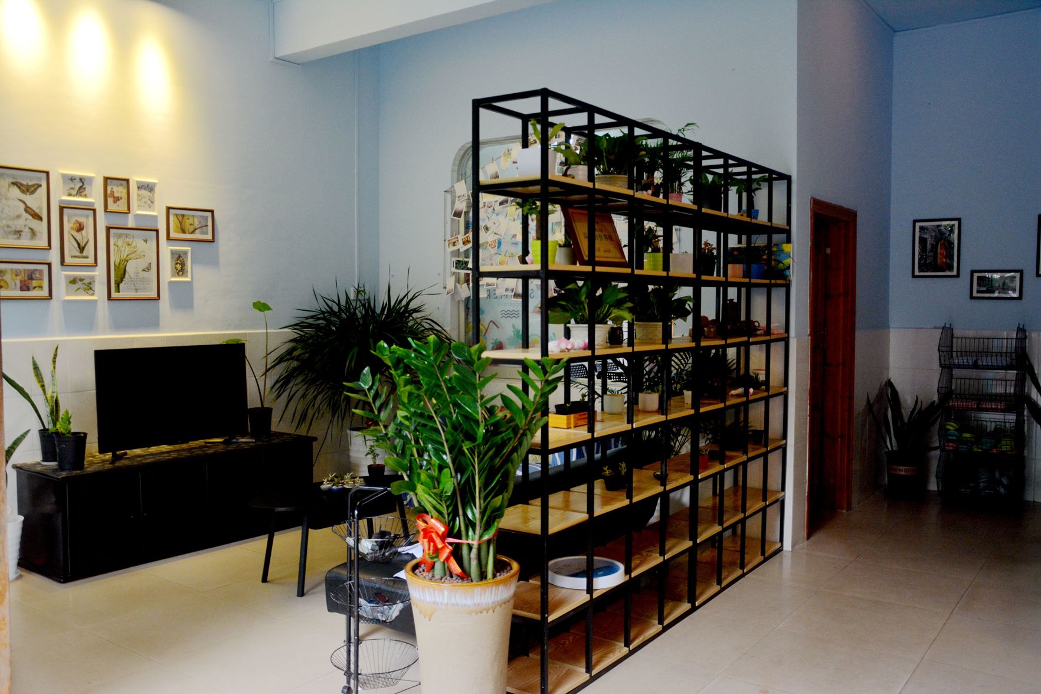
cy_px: 347
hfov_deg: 59.5
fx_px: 911
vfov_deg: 41.7
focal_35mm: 32
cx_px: 520
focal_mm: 21
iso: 640
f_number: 4
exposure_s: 1/100
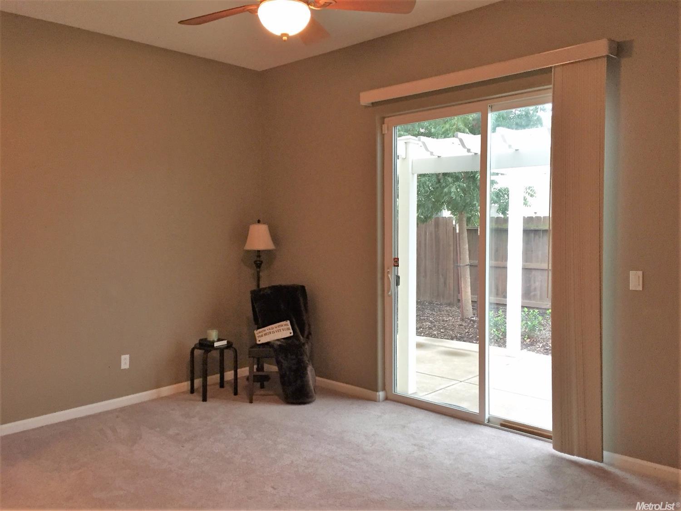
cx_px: 340
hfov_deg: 61.7
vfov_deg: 48.2
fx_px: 570
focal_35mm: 29
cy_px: 256
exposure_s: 1/30
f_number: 2.2
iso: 160
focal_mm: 4.15
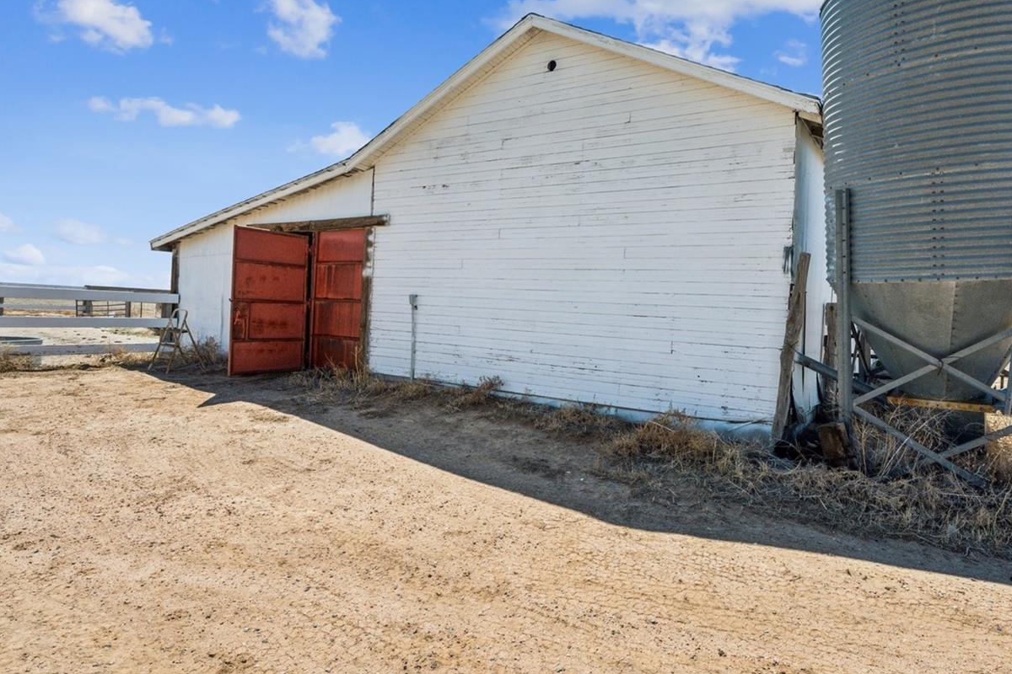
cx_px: 579
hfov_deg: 83.4
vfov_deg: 61.9
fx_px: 562
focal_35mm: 20
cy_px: 349
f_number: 10
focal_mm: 15
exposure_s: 1/400
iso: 400
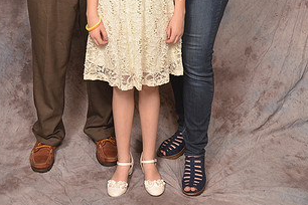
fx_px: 607
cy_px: -51
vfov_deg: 18.1
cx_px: 126
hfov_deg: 28.4
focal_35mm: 71
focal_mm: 25
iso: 200
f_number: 5.6
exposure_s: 1/60
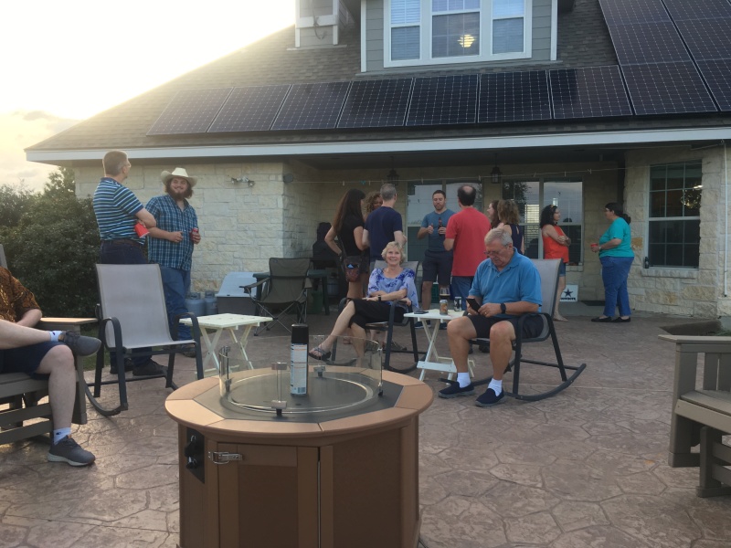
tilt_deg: -1.8
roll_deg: +1.3
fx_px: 612
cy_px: 274
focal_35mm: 29
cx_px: 366
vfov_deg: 48.2
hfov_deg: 61.7
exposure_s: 1/60
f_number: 2.2
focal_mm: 4.15
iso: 32
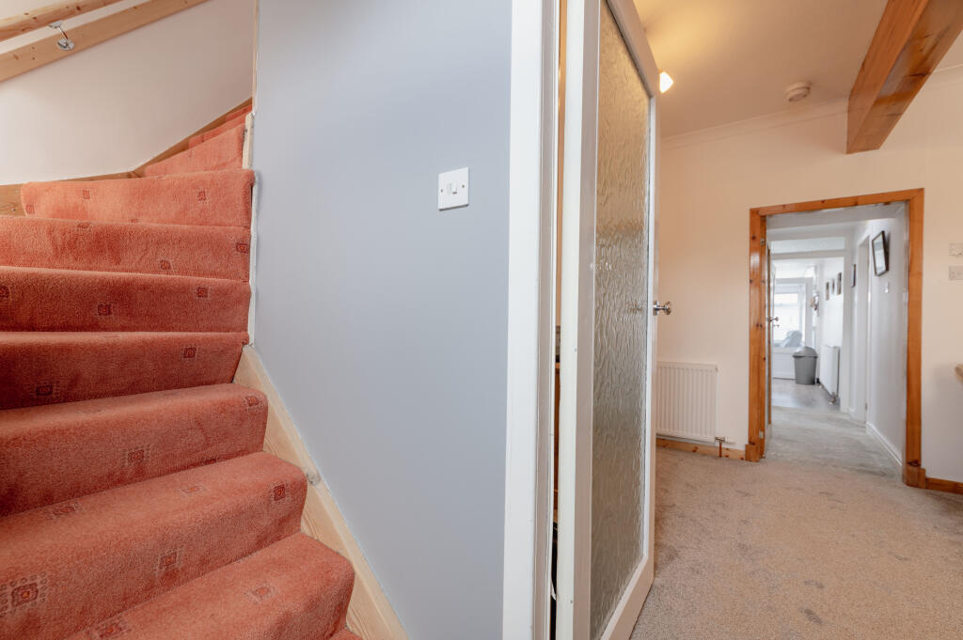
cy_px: 320
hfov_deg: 100.4
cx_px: 482
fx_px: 401
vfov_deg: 77.2
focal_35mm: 15
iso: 100
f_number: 8
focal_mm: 15
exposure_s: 1/6
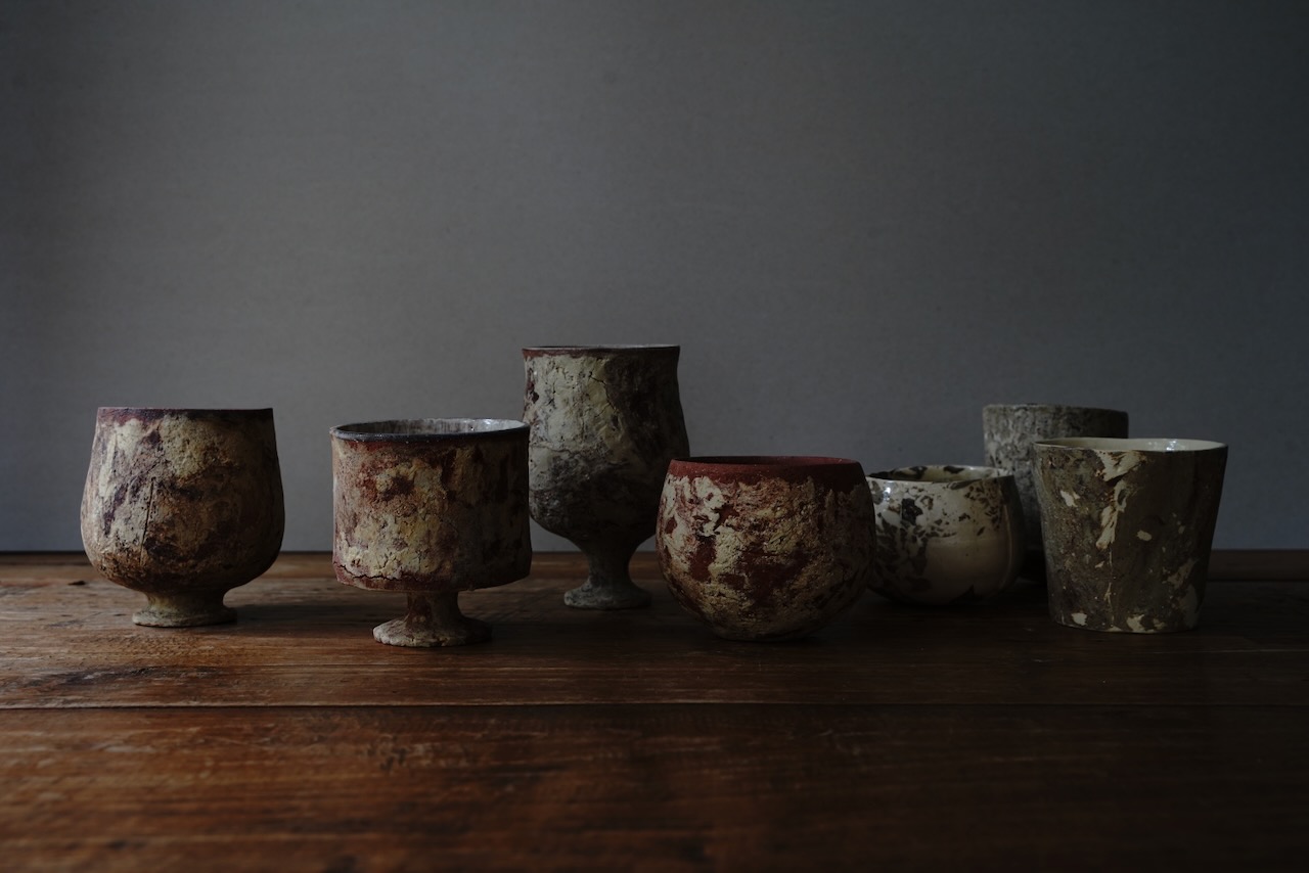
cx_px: 654
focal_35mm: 43
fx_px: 1564
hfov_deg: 45.4
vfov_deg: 31.2
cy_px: 436
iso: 320
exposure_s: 1/5
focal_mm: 43
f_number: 9
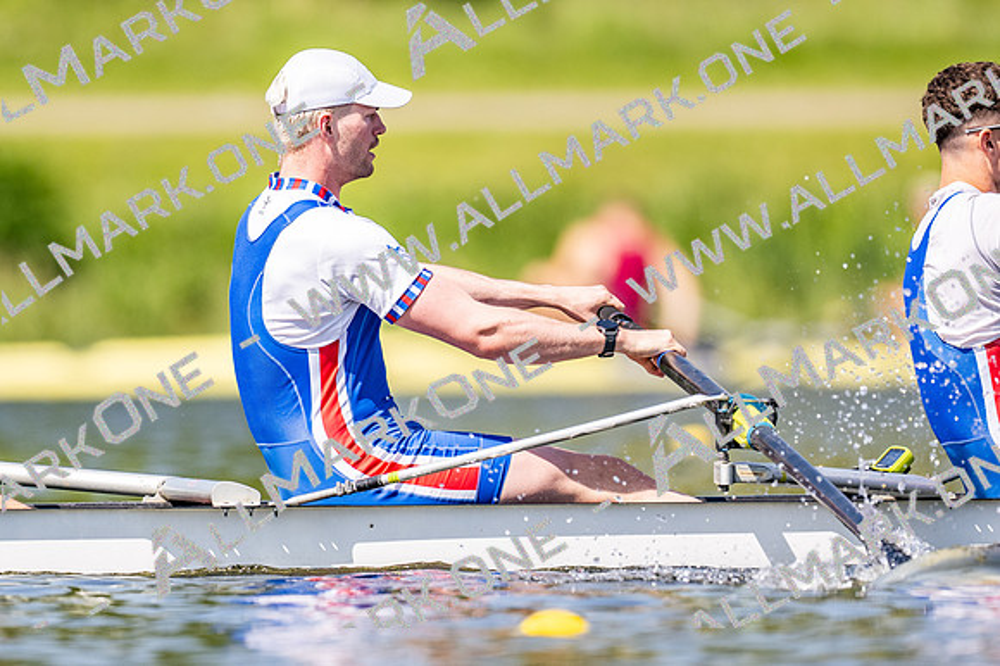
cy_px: 333
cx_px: 500
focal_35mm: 900
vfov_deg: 1.5
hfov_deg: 2.3
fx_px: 24990
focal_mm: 600
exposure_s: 1/2500
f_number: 4
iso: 360
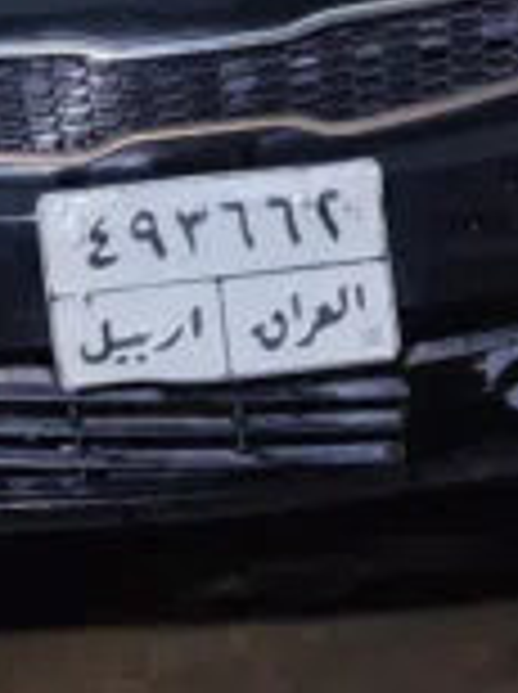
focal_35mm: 78
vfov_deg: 24.2
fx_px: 1561
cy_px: 50
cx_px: 221
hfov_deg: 18.8
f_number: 1.79
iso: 250
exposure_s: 1/33.3
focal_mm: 4.71
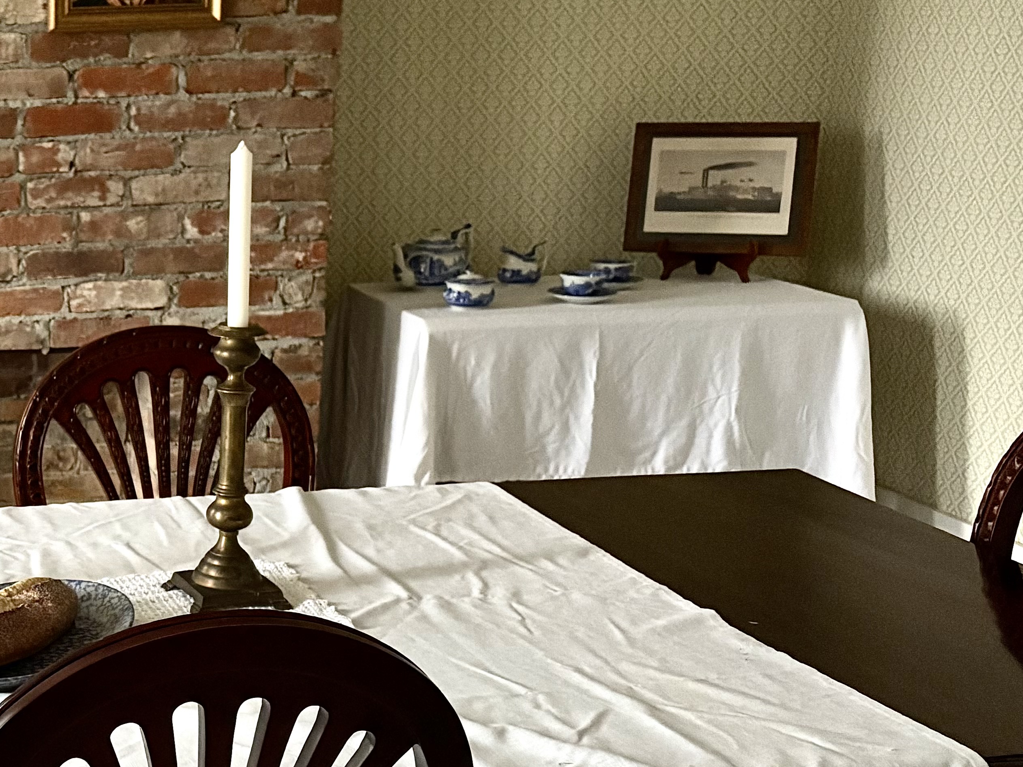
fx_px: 1744
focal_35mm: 59
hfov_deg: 29.4
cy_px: 490
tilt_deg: -15.0
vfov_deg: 24.7
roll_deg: +1.6
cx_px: -108
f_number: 1.6
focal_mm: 5.96
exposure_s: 1/30
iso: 800
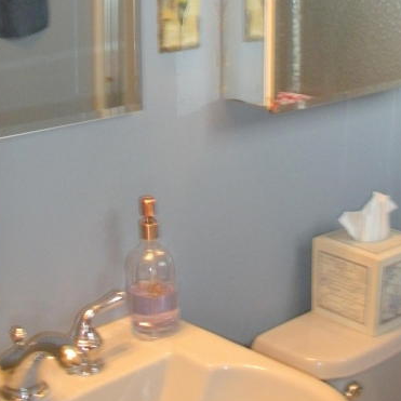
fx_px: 839
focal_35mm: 64
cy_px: 41
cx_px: 295
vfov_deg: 26.0
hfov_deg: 26.6
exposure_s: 1/30
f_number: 3.5
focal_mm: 6.3
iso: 400
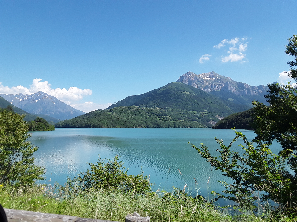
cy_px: 111
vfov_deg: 51.4
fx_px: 232
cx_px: 148
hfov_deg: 65.3
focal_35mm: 27
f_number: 1.9
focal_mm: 2.91
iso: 40
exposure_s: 1/1475
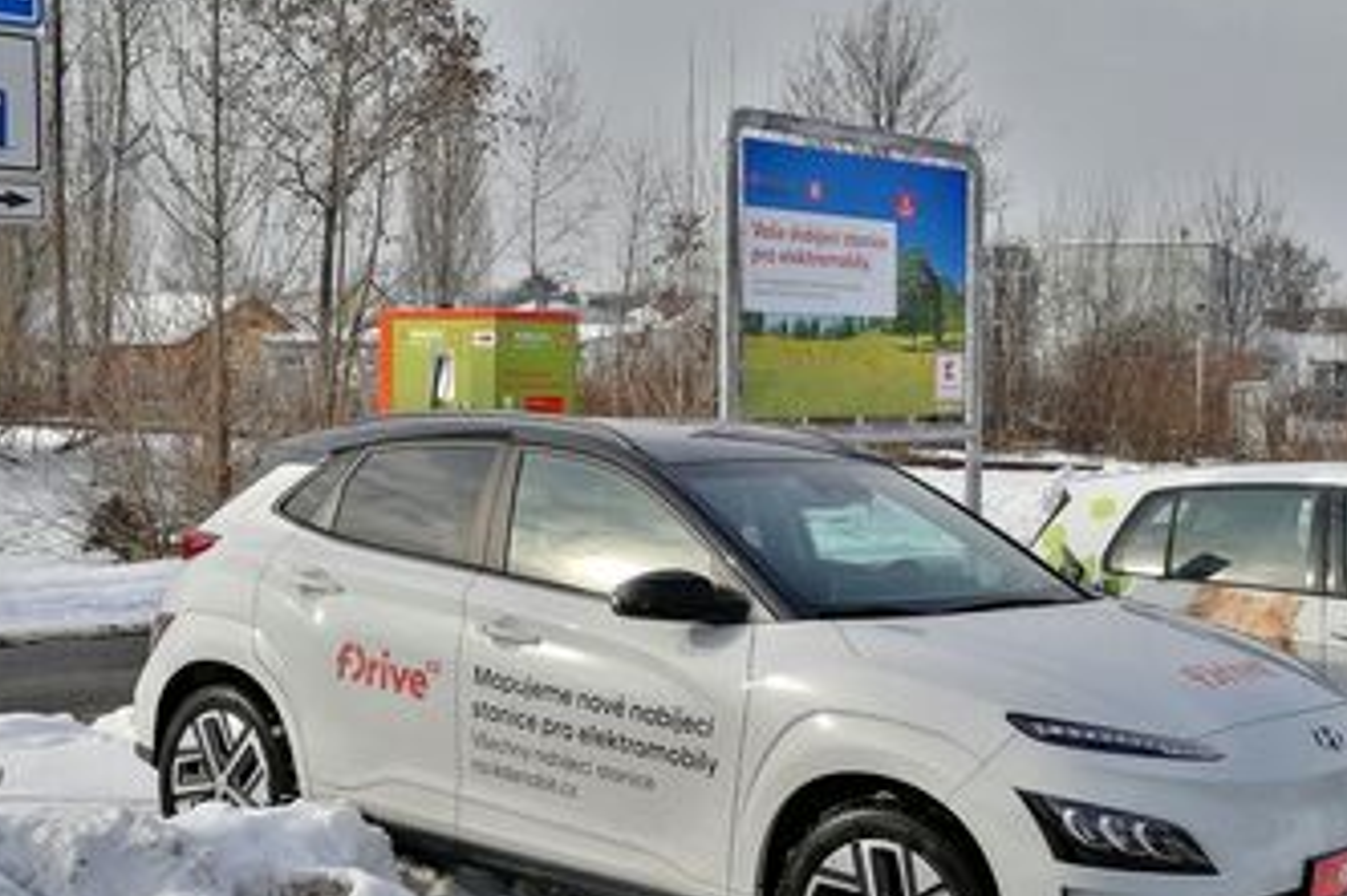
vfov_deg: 23.7
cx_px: 860
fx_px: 2132
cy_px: 539
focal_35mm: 57
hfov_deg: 34.8
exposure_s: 1/1133
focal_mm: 5.3
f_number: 1.8
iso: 50
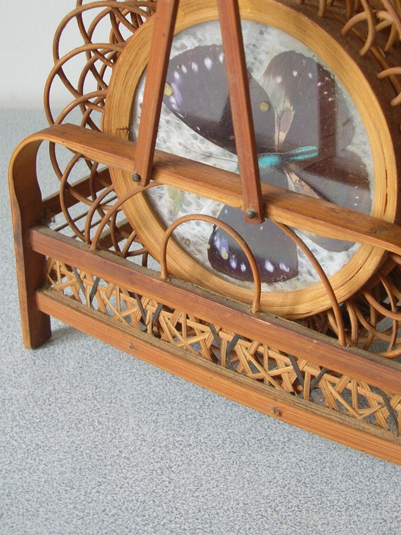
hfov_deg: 26.4
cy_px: 152
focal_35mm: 55
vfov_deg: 34.4
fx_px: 850
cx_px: 278
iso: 50
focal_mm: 5.8
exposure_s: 1/17
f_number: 2.8
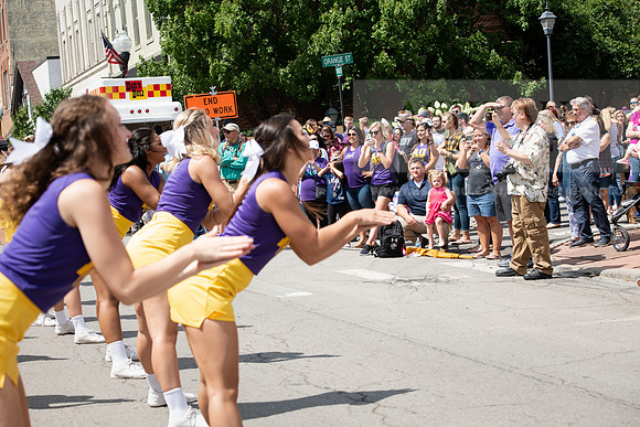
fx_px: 1245
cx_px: 320
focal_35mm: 70
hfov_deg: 28.8
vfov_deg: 19.5
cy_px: 214
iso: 200
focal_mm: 70
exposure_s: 1/640
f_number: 6.3
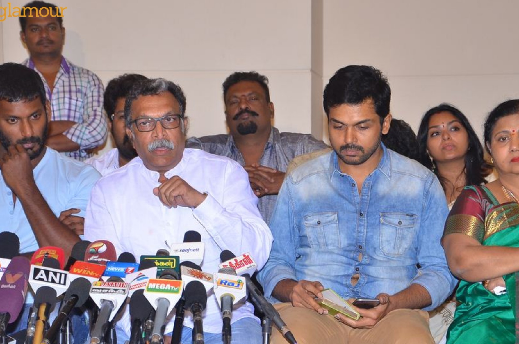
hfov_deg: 17.4
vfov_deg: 11.6
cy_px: 216
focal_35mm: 118
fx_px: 1698
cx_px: 266
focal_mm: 62
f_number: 6.3
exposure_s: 1/125
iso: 1100
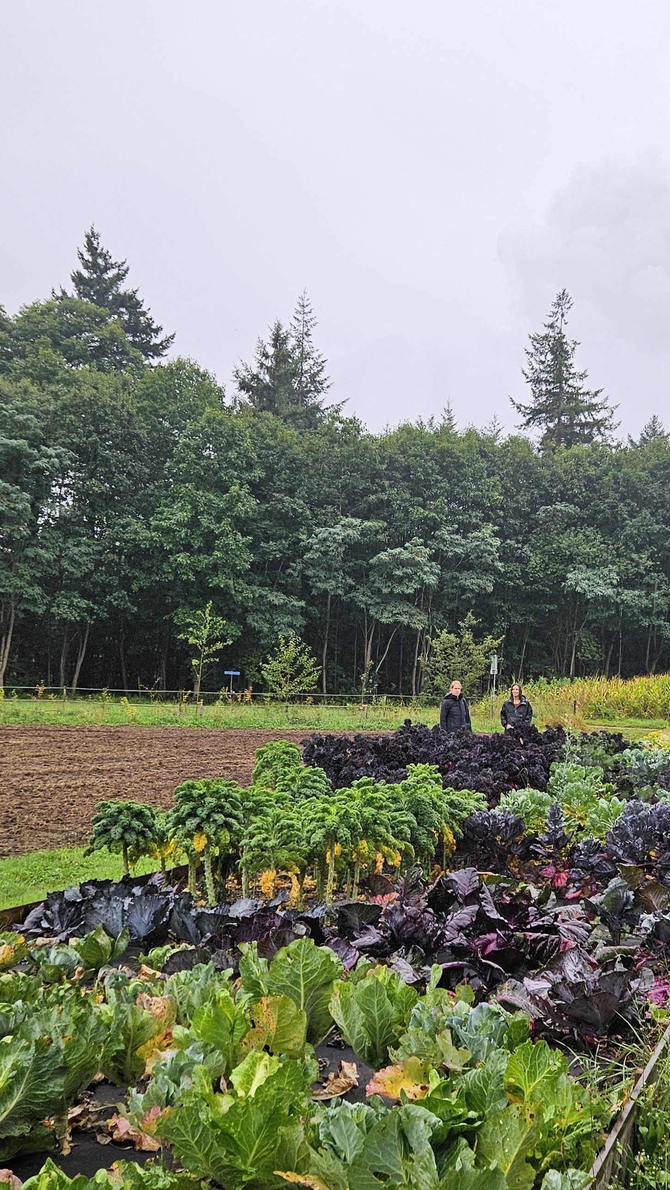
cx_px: 481
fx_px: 1232
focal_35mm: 39
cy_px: 640
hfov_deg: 30.1
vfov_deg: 51.6
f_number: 1.8
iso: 64
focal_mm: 5.4
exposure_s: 1/190
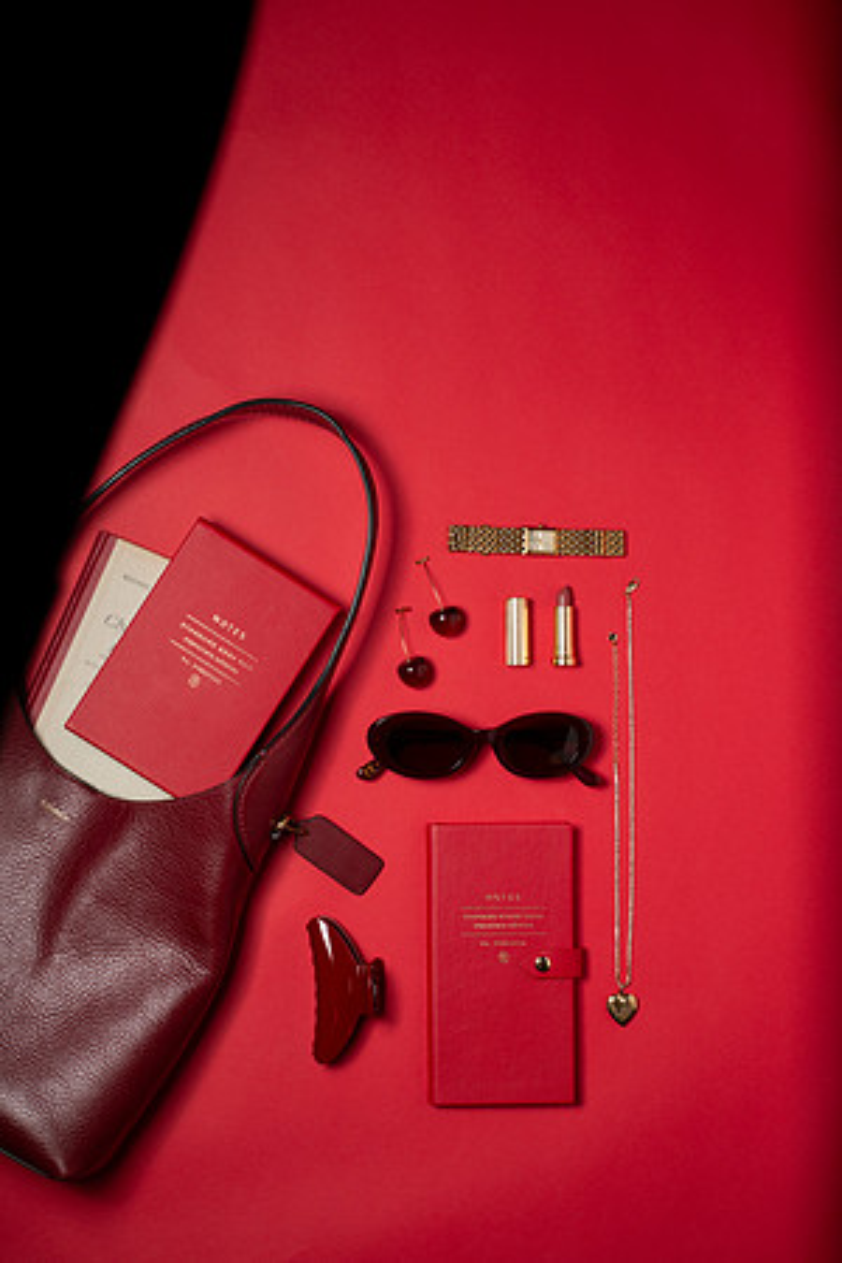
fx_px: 1754
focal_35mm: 50
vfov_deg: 39.6
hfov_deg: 27.0
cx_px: 421
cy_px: 632
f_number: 11
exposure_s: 1/250
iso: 200
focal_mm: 50
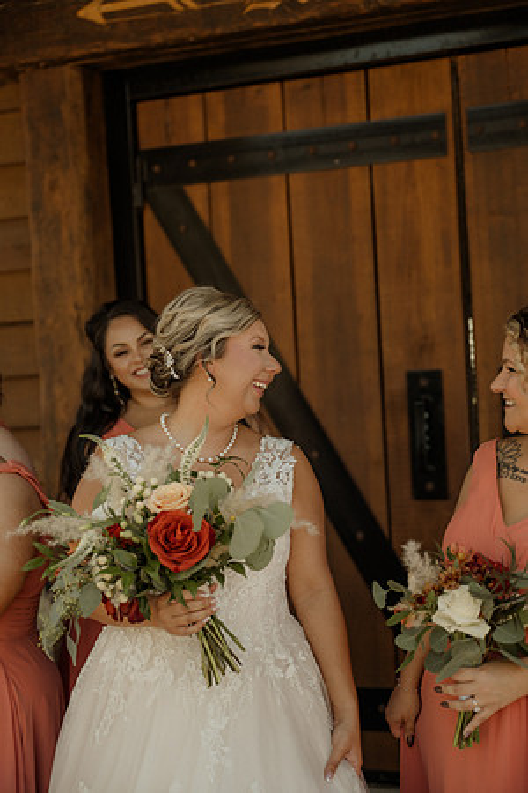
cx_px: 264
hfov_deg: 23.4
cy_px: 396
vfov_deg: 34.5
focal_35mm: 58
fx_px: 1276
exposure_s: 1/640
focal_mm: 58
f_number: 2.8
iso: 250
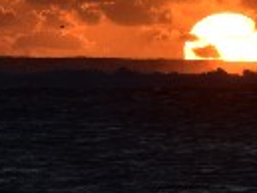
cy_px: -67
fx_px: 9311
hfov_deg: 1.6
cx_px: 179
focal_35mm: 1253
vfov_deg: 1.2
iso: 360
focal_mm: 140
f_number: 8
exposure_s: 1/1000
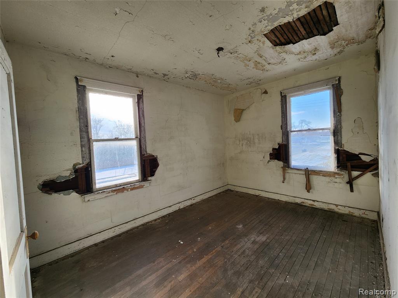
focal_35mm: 13
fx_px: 149
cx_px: 199
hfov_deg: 106.2
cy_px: 149
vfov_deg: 89.9
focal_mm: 2.2
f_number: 2.2
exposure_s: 1/215
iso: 50
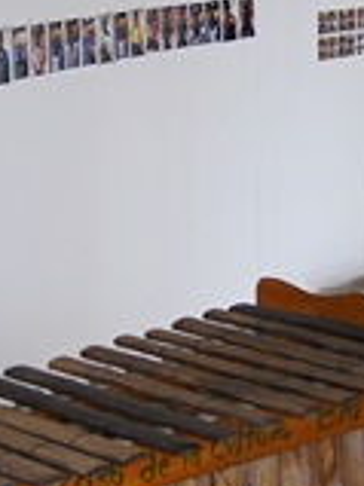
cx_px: 321
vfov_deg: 16.4
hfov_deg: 12.2
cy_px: 164
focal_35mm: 120
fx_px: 1685
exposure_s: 1/30
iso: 400
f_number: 4.5
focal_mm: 22
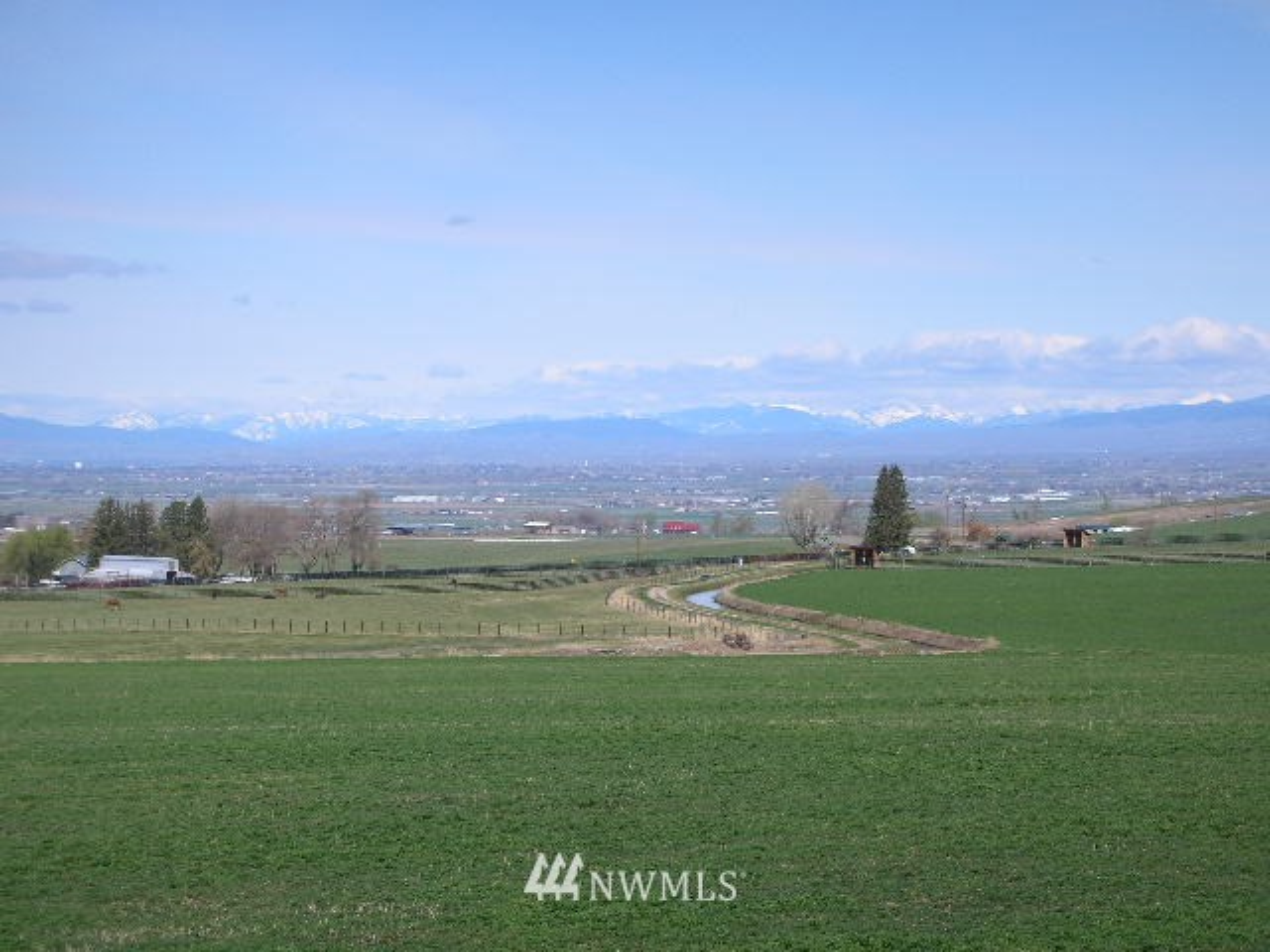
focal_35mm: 105
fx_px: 3852
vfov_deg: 14.1
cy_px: 476
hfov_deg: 18.7
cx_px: 635
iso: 50
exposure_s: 1/350
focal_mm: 17.4
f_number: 5.4
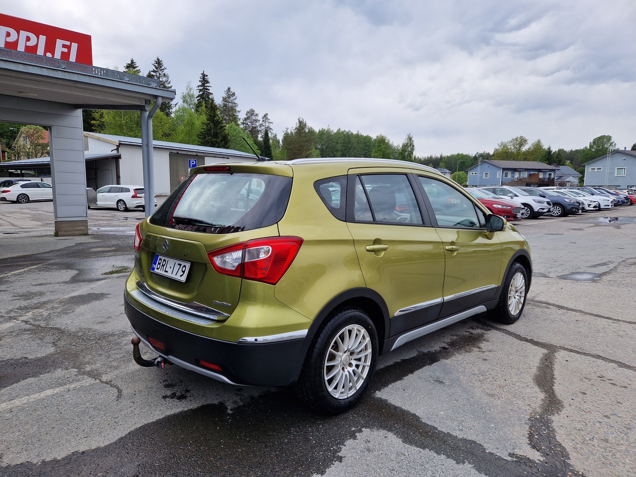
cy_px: 238
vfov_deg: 58.9
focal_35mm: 23
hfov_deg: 73.9
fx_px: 423
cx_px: 318
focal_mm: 5.4
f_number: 1.8
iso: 50
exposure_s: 1/928
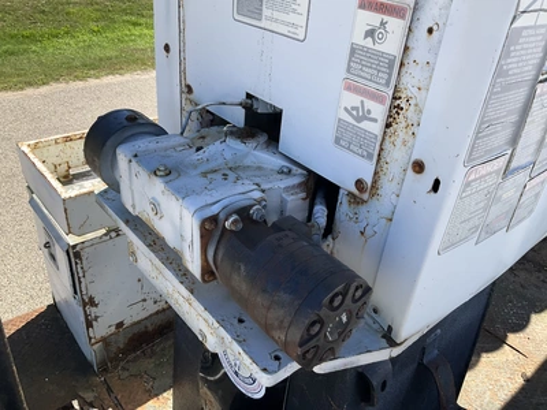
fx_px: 458
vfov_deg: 48.2
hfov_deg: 61.7
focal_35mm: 29
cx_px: 274
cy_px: 205
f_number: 1.8
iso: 25
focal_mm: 3
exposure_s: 1/792
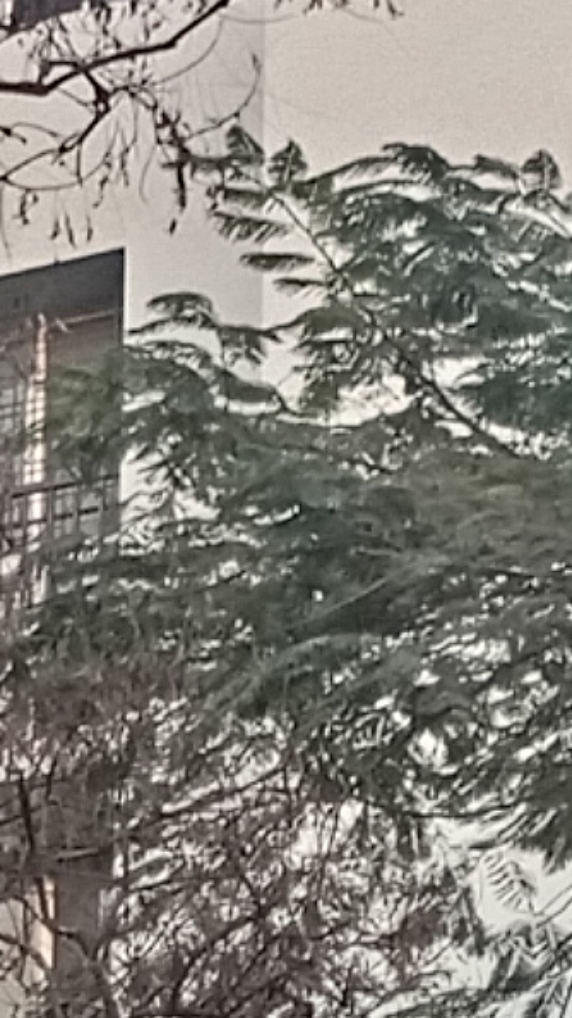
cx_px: -310
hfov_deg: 5.7
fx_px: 5664
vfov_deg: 10.1
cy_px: 1337
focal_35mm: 210
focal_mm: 4.27
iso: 413
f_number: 1.8
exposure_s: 1/50
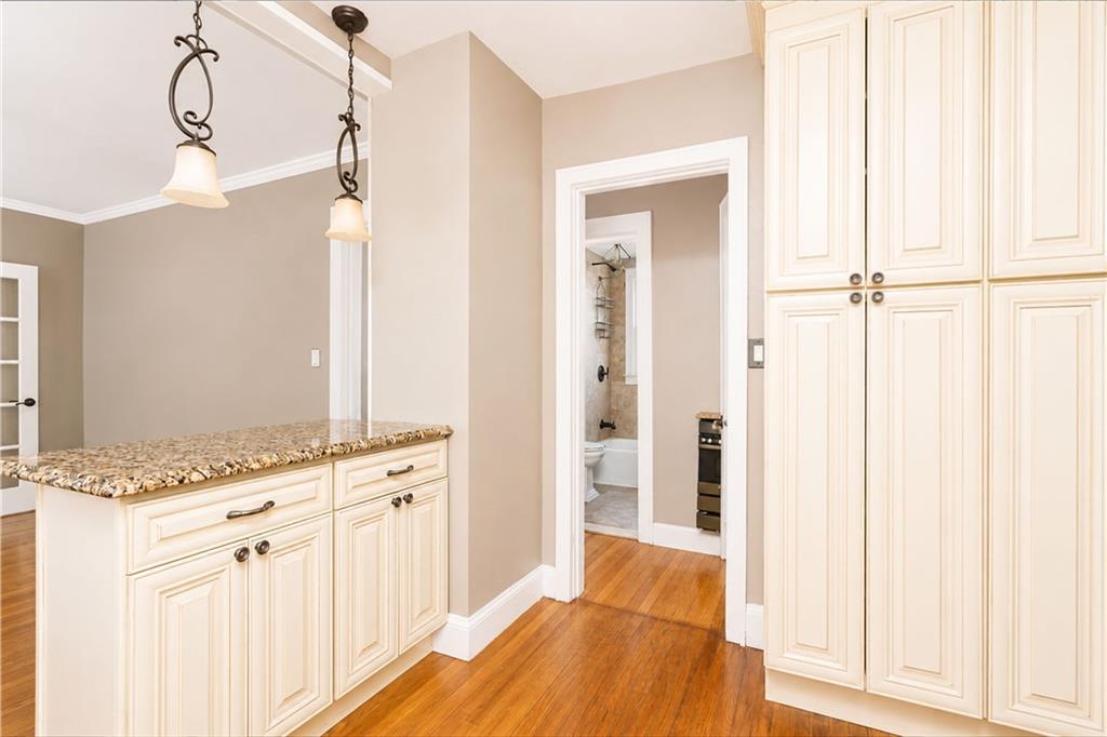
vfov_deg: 72.0
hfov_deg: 95.0
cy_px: 368
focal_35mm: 16
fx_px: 507
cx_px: 554
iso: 64
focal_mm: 16.5
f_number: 4
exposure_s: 1/30
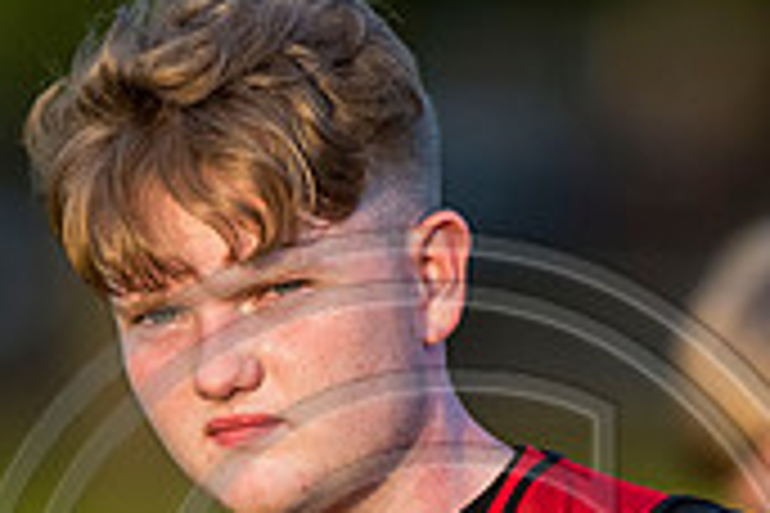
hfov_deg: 1.5
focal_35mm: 1353
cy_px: 686
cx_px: 419
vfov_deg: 1.0
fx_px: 28937
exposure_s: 1/1250
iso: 1600
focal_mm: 400
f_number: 4.5
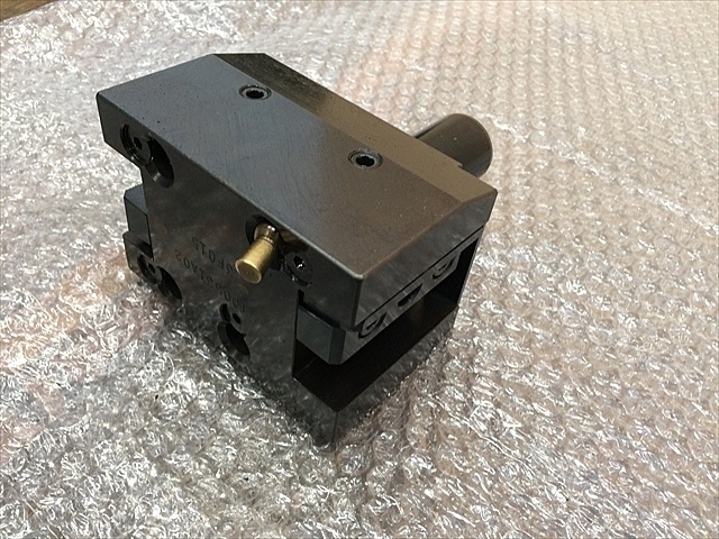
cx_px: 360
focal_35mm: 29
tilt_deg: -47.8
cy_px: 270
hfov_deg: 61.7
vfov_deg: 48.2
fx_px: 602
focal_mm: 4.15
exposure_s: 1/30
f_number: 2.2
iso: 125
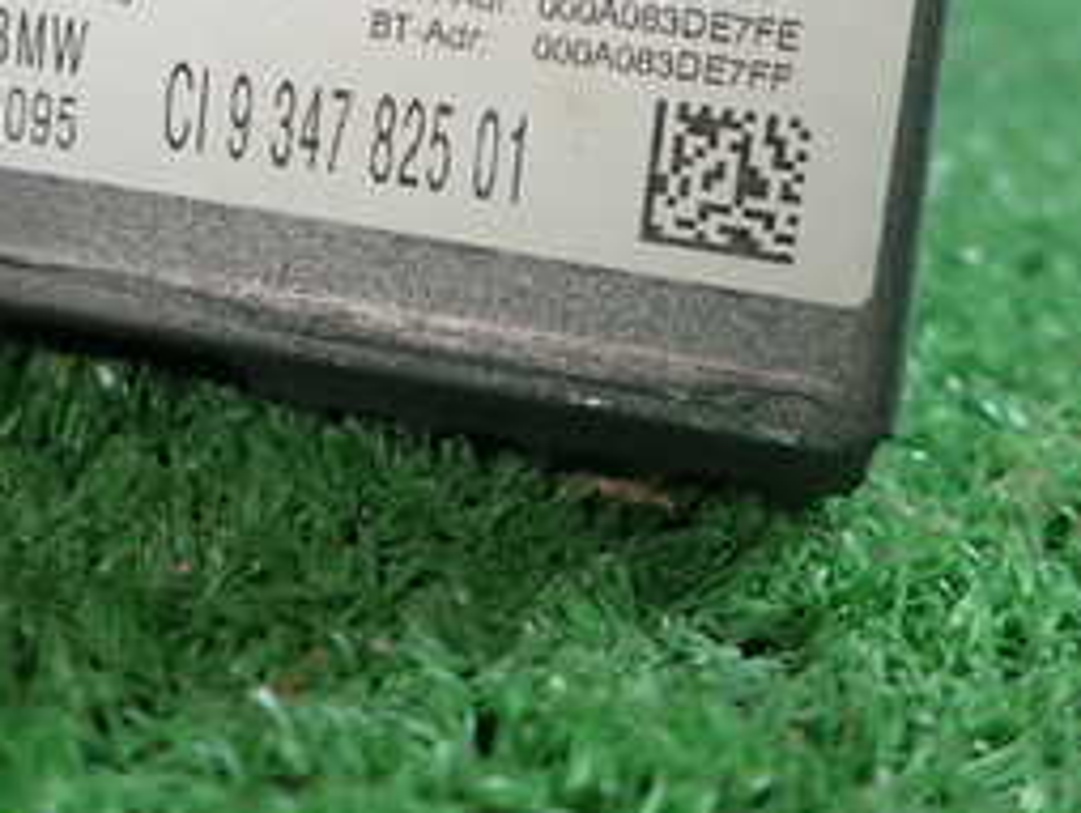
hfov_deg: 31.9
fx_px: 1844
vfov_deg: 23.9
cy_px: 30
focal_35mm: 59
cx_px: 243
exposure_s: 1/100
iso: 100
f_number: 2
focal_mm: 4.5
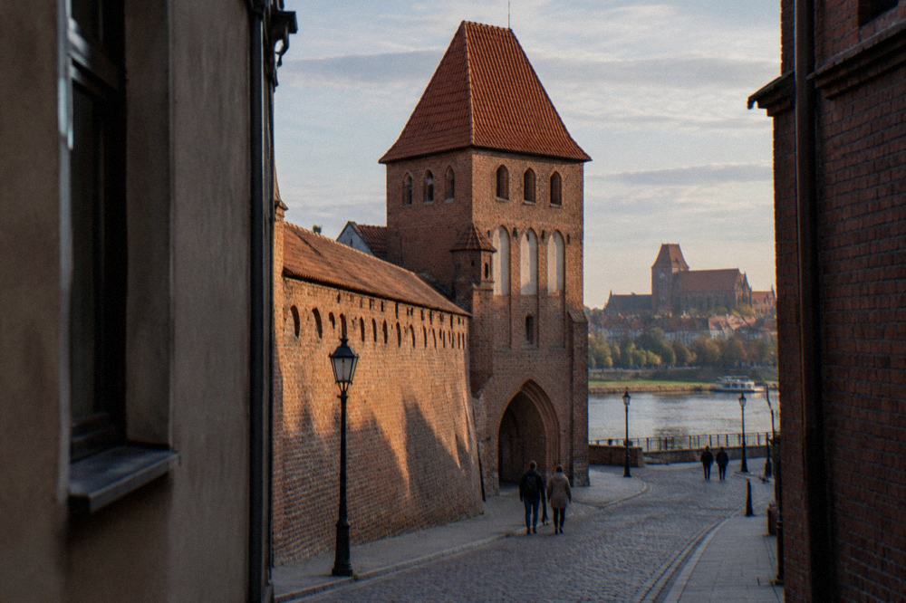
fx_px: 1233
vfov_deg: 27.5
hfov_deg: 40.4
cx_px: 453
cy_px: 302
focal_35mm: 49
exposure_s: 1/2000
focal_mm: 49
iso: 800
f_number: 4
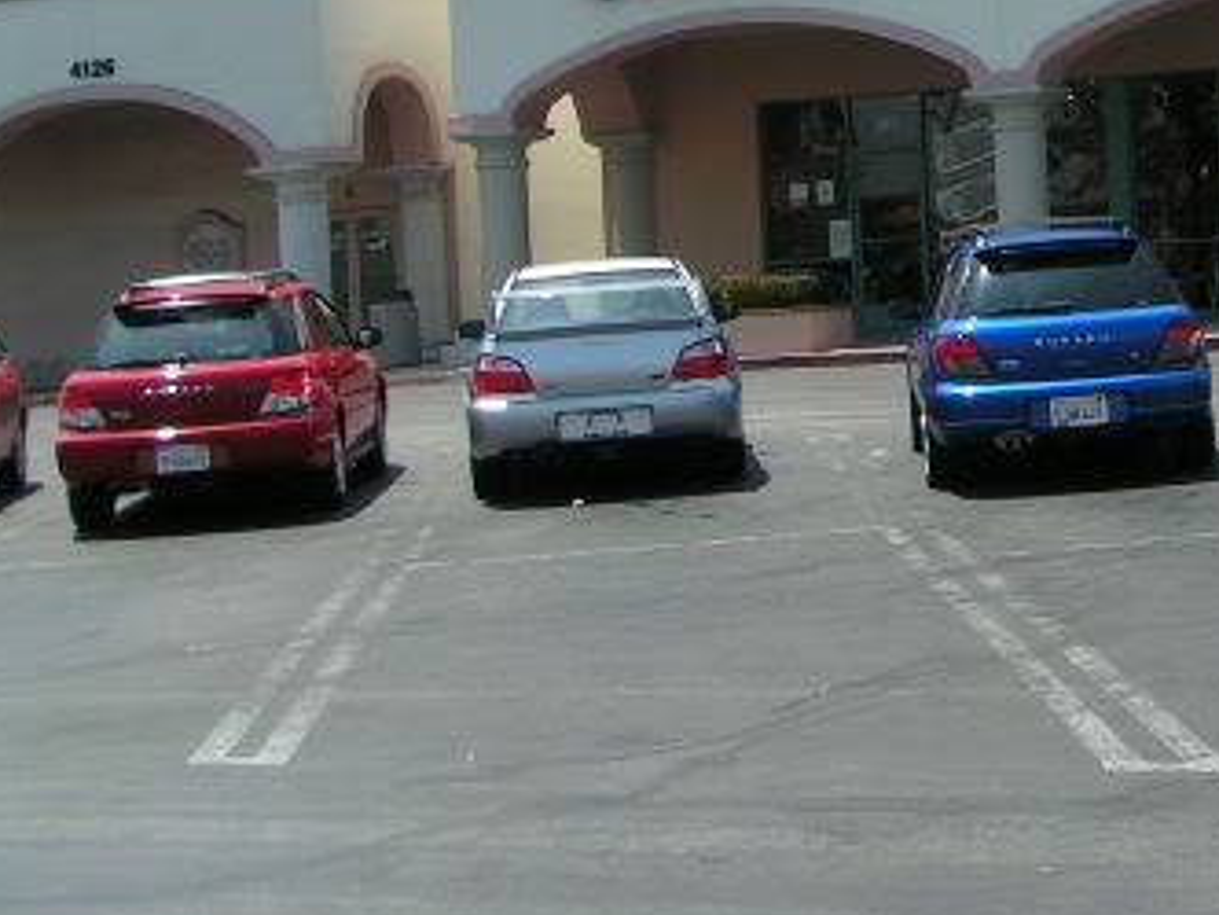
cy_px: 85
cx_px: 1153
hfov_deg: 22.8
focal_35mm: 83
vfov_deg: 17.5
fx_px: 2923
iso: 50
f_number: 5.6
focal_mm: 6.6
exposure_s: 1/320
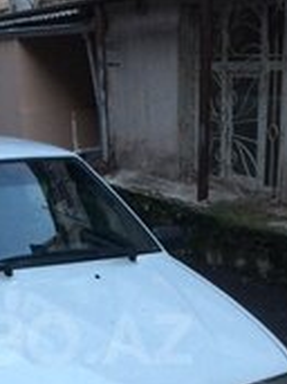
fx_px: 930
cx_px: 20
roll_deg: +2.6
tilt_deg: -17.1
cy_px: 339
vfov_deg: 22.8
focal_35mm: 84
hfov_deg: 17.3
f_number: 2.2
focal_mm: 4.15
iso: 160
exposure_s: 1/33
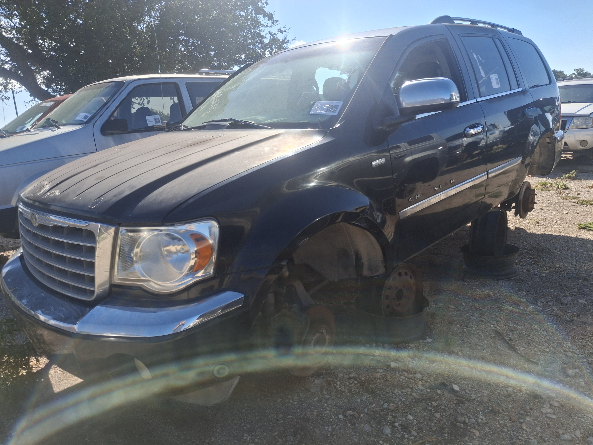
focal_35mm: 25
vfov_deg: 54.9
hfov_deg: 69.4
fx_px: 428
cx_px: 296
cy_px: 222
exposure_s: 1/1852
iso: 32
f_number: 1.8
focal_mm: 4.69
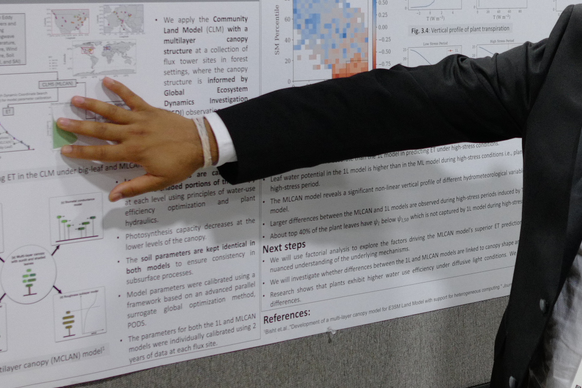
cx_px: 514
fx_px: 1487
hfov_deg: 21.7
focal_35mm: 92
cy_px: 146
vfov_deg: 14.9
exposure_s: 1/160
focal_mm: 23
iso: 1600
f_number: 2
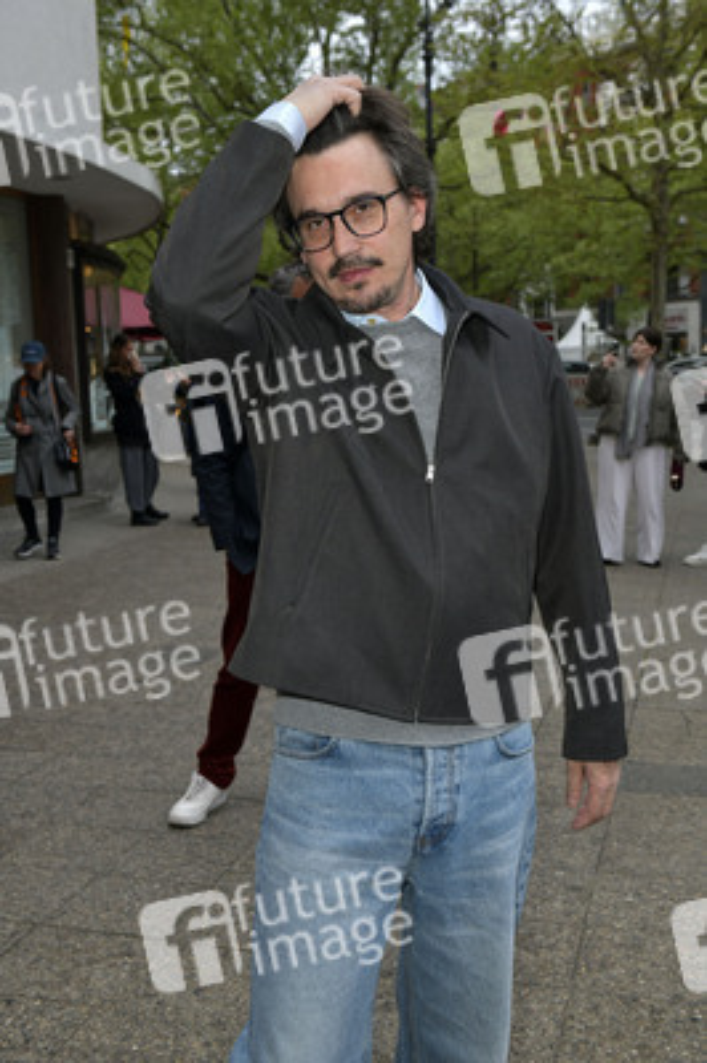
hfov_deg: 33.3
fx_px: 1180
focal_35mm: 40
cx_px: 354
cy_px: 532
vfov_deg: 48.5
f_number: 6.3
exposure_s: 1/200
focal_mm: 40
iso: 640
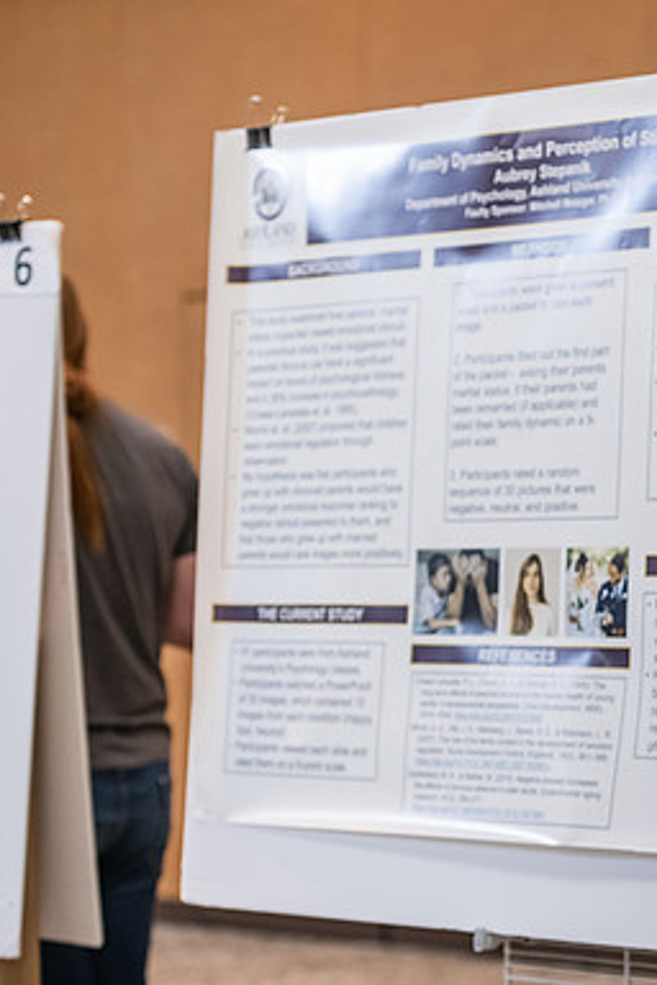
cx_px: 685
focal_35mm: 130
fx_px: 3558
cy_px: 494
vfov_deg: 15.8
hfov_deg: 10.4
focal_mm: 86
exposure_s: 1/200
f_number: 3.5
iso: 2000
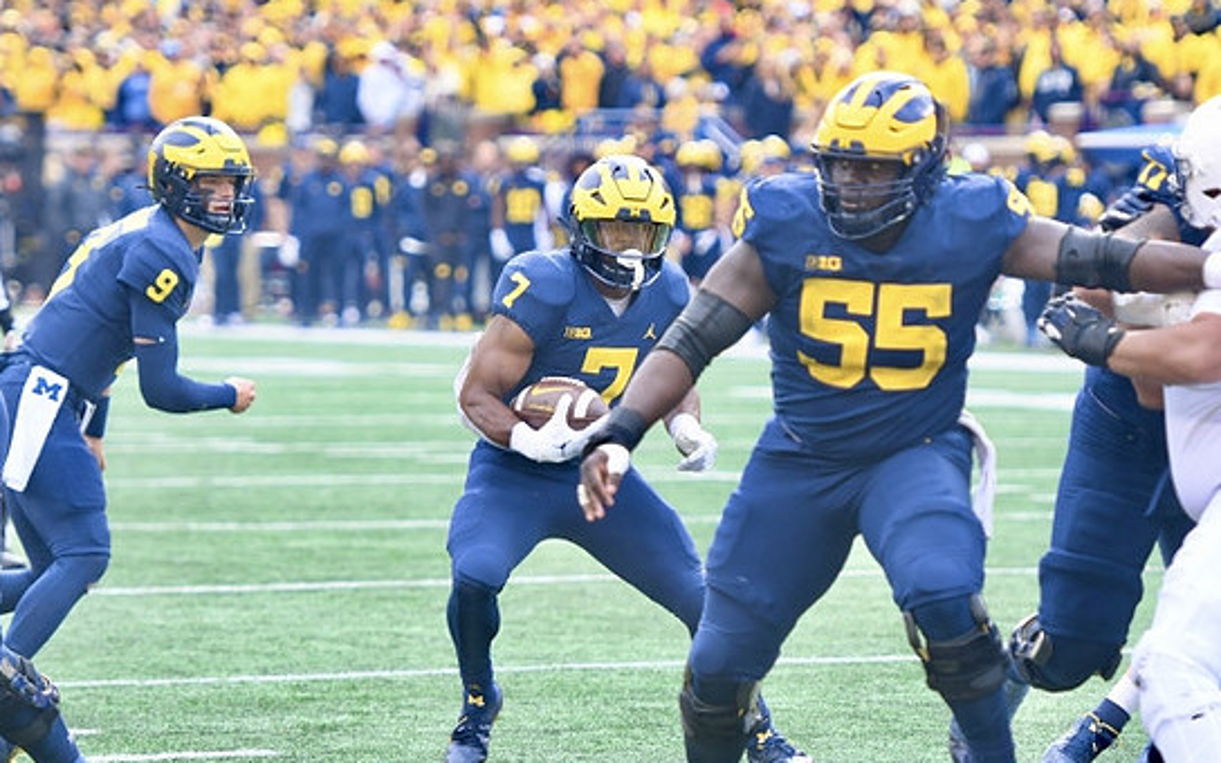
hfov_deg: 9.2
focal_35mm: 228
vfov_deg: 5.8
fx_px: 7587
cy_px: 422
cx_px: 615
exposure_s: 1/1000
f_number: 2.8
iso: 500
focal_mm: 140
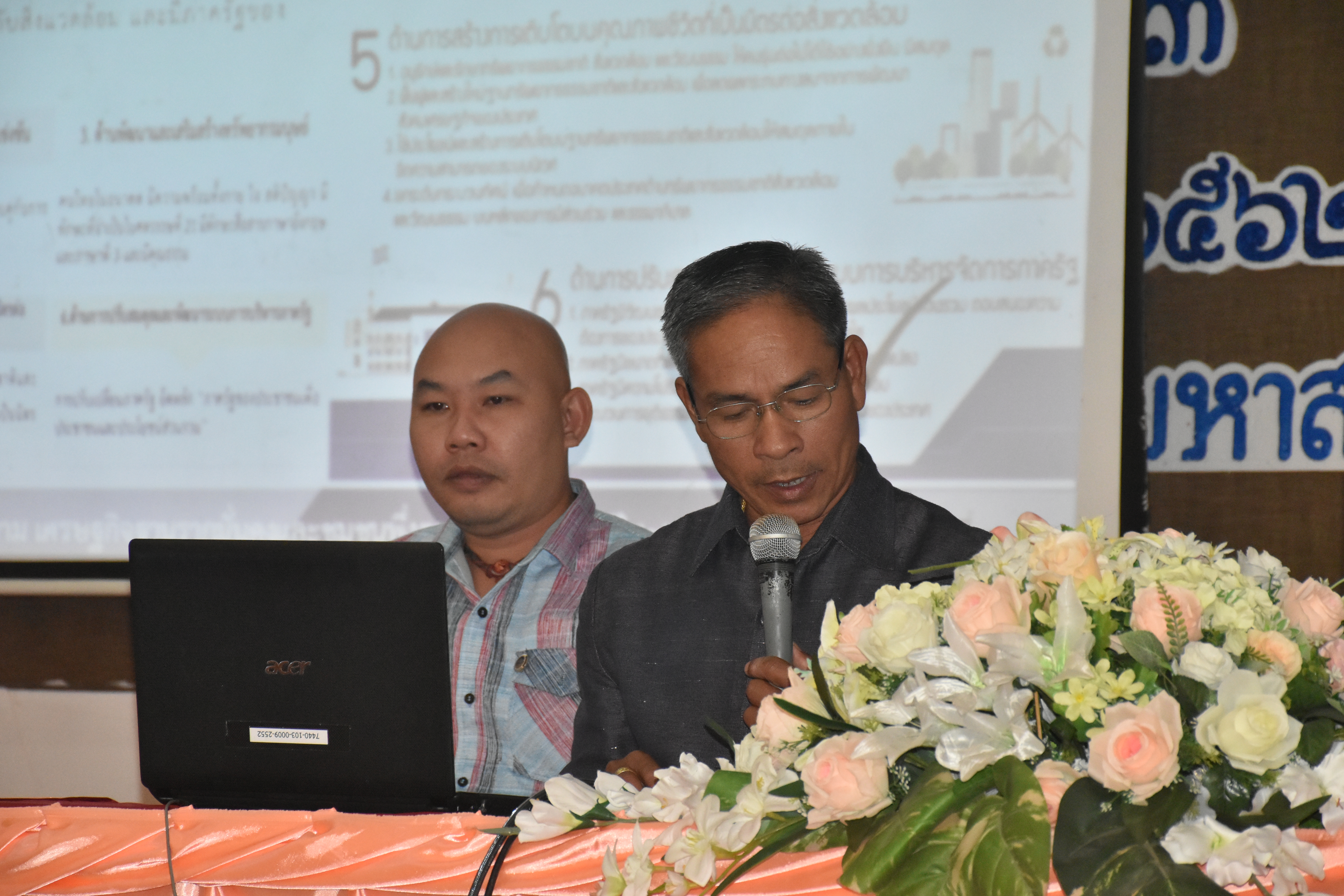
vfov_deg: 8.7
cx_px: 672
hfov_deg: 13.0
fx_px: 5880
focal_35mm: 158
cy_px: 448
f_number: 7.1
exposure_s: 1/200
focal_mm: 105
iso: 2500
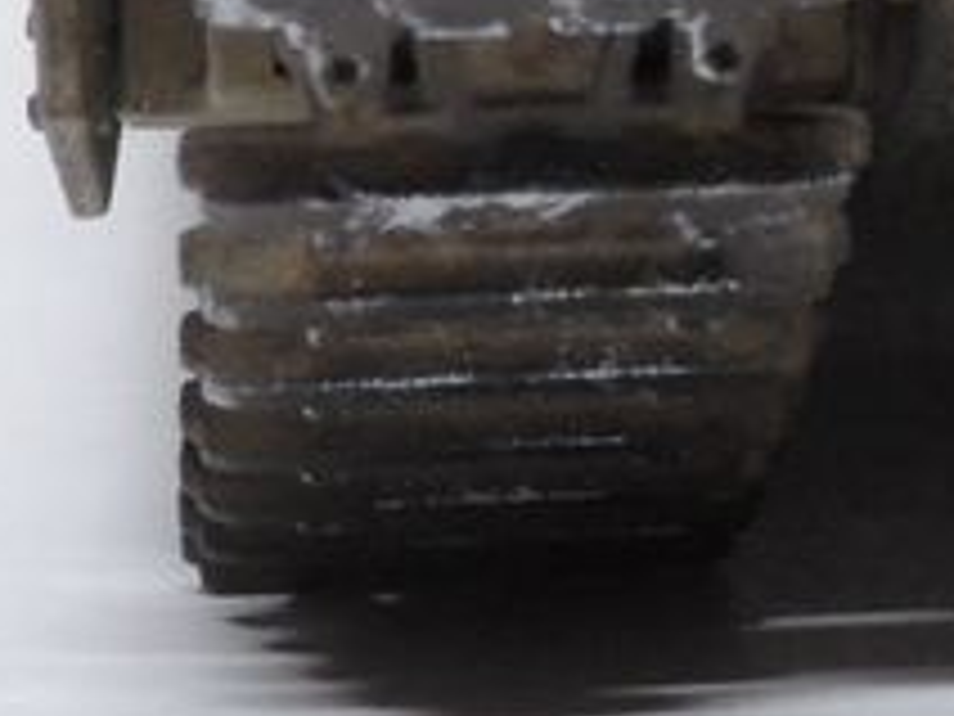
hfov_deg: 9.6
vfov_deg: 7.3
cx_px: 1593
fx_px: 5457
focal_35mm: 198
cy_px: -477
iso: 400
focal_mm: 7.5
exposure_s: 1/25
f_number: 8
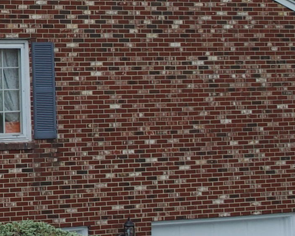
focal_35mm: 157
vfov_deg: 9.8
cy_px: 2
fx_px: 1371
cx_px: -246
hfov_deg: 11.4
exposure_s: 1/800
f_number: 3.5
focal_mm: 8.1
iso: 100
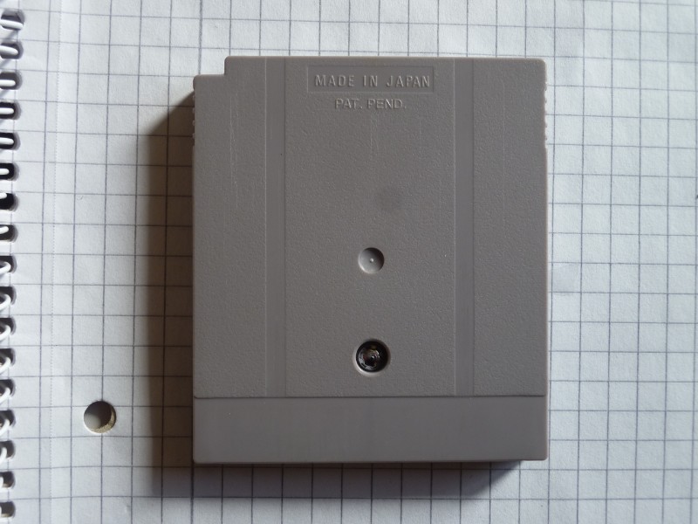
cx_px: 349
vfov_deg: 34.3
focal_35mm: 42
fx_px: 847
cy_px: 262
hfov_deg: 44.8
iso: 80
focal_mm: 7.6
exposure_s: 1/60
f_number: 4.1
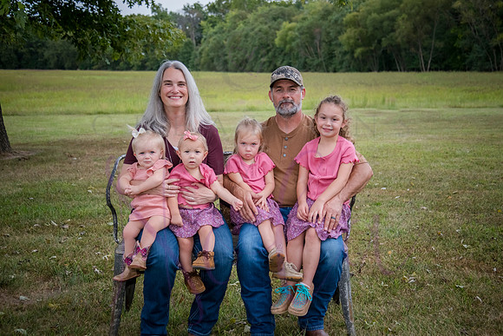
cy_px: 168
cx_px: 252
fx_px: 681
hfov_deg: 40.5
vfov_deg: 27.7
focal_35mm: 49
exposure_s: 1/640
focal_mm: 46
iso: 400
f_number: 4.2
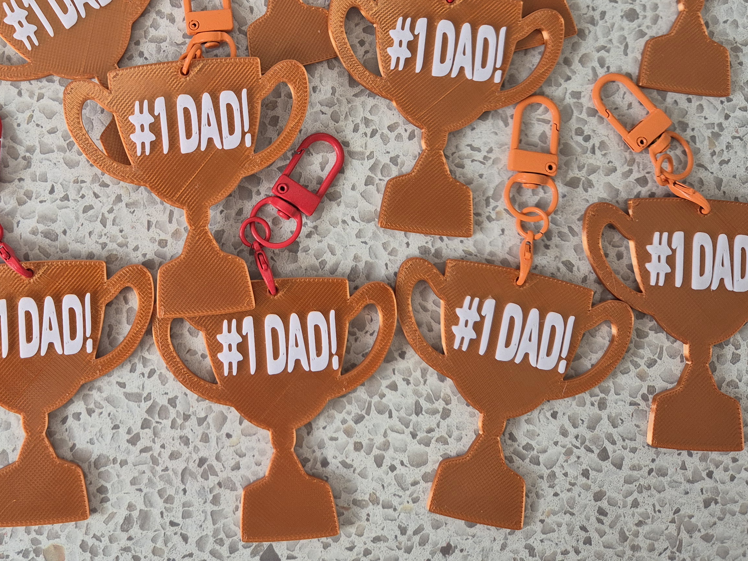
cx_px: 228
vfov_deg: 35.2
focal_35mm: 40
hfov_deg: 45.8
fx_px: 864
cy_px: 146
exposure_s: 1/182
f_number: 1.8
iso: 125
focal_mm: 5.4
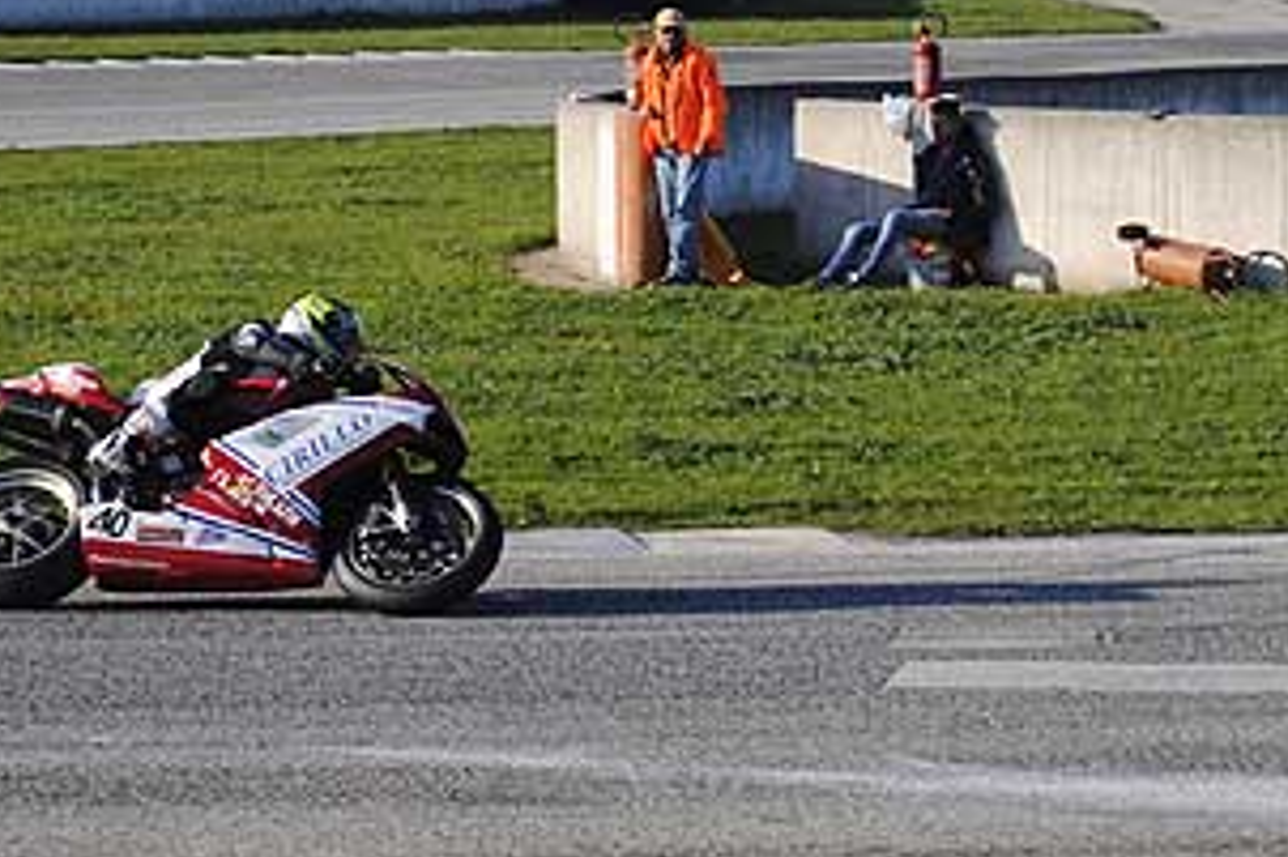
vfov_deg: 10.3
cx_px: 900
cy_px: 296
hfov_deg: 15.4
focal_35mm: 133
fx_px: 4749
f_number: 5.6
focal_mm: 55
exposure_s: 1/800
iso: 200
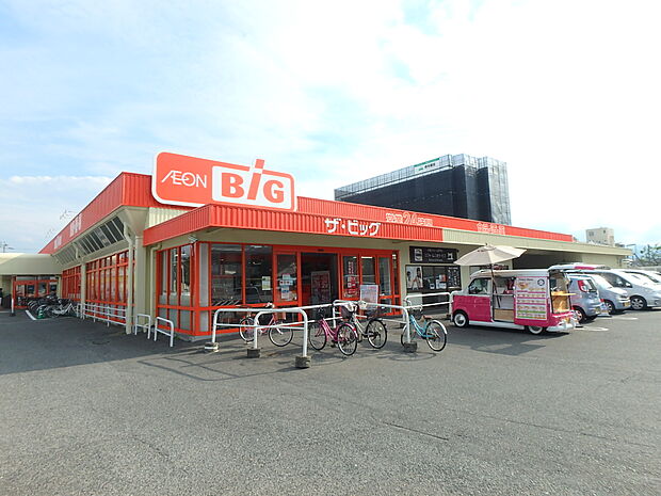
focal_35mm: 21
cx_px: 330
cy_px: 248
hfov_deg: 79.0
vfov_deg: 63.4
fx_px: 401
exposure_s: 1/400
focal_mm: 3.7
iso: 125
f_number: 6
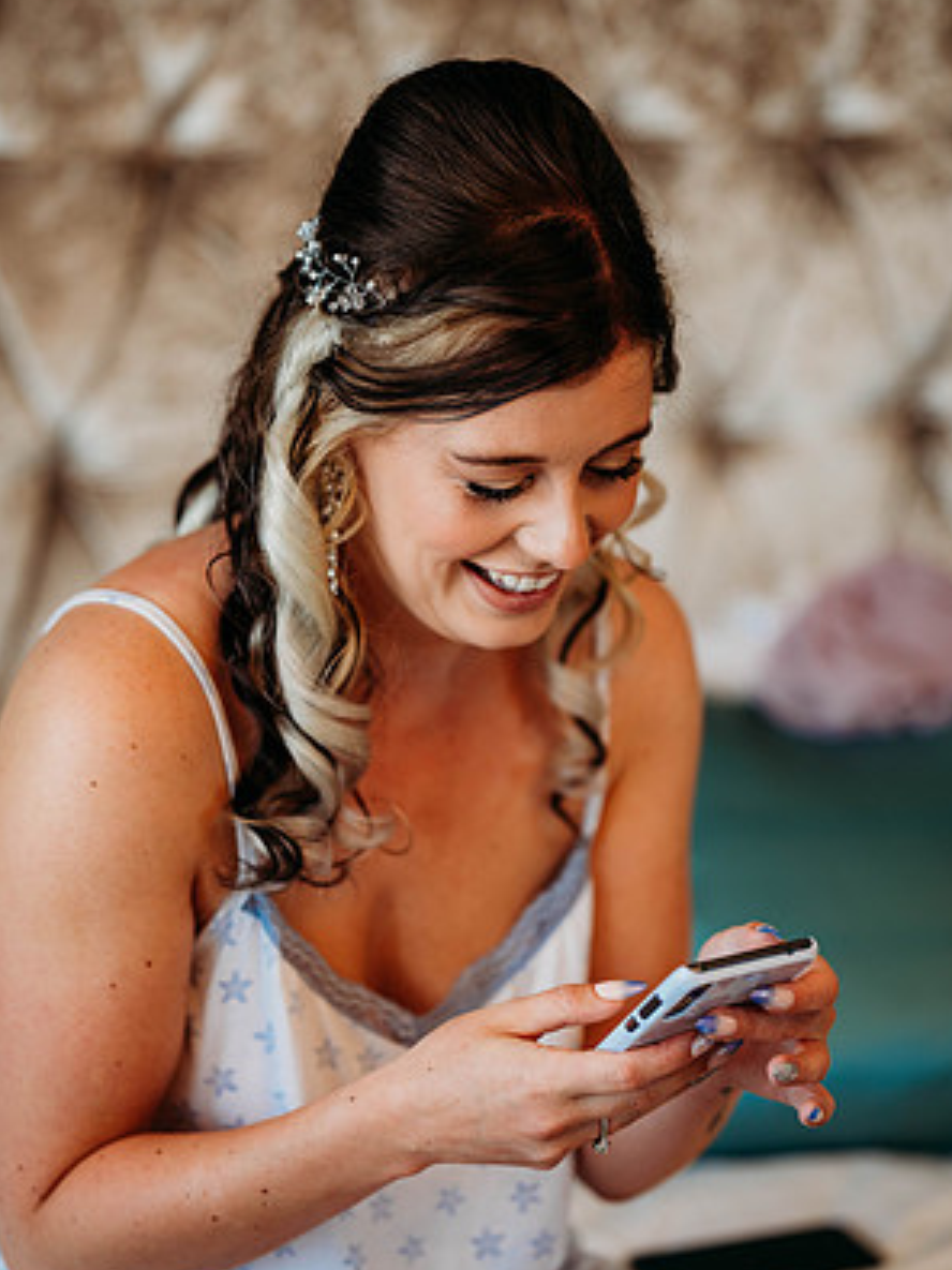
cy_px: 672
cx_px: 478
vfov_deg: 21.1
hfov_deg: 15.9
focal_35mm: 93
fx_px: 3412
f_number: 1.8
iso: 450
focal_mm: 85
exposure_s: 1/200
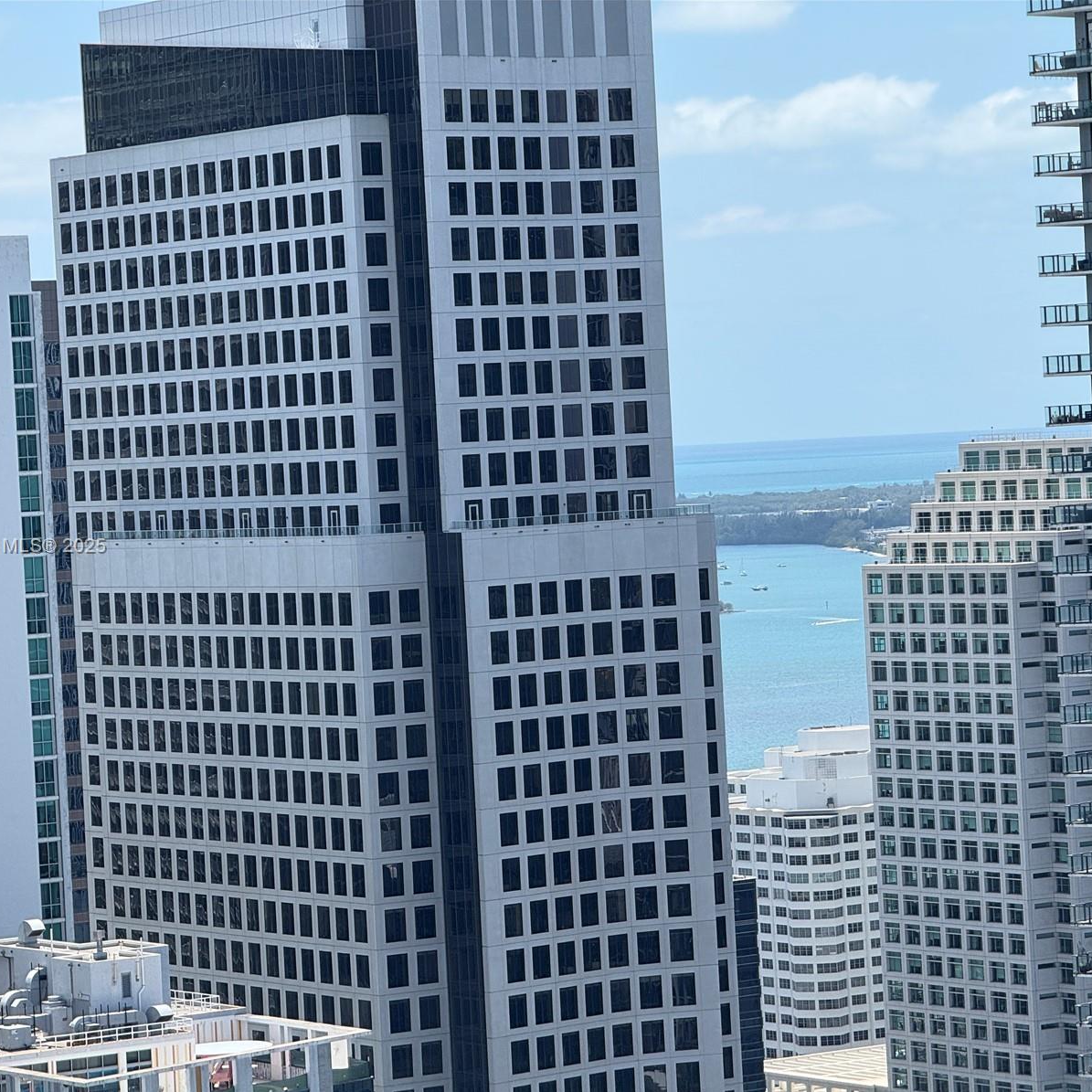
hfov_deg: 12.3
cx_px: 545
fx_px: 5068
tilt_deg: -0.6
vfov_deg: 12.3
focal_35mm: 142
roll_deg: +3.0
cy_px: 547
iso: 50
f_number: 2.8
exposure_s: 1/1342
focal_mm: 15.66
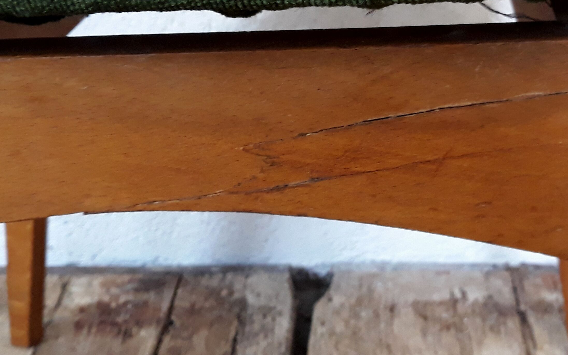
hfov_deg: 37.1
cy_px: 118
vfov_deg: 23.9
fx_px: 836
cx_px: 386
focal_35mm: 54
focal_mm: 3.71
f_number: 1.7
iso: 250
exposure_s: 1/25
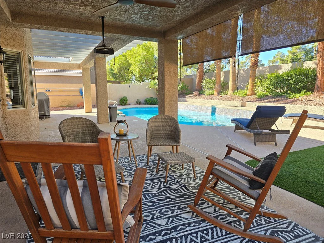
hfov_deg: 73.9
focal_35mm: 23
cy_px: 122
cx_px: 162
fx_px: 215
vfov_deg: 58.9
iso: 20
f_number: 1.7
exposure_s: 1/180
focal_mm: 6.3
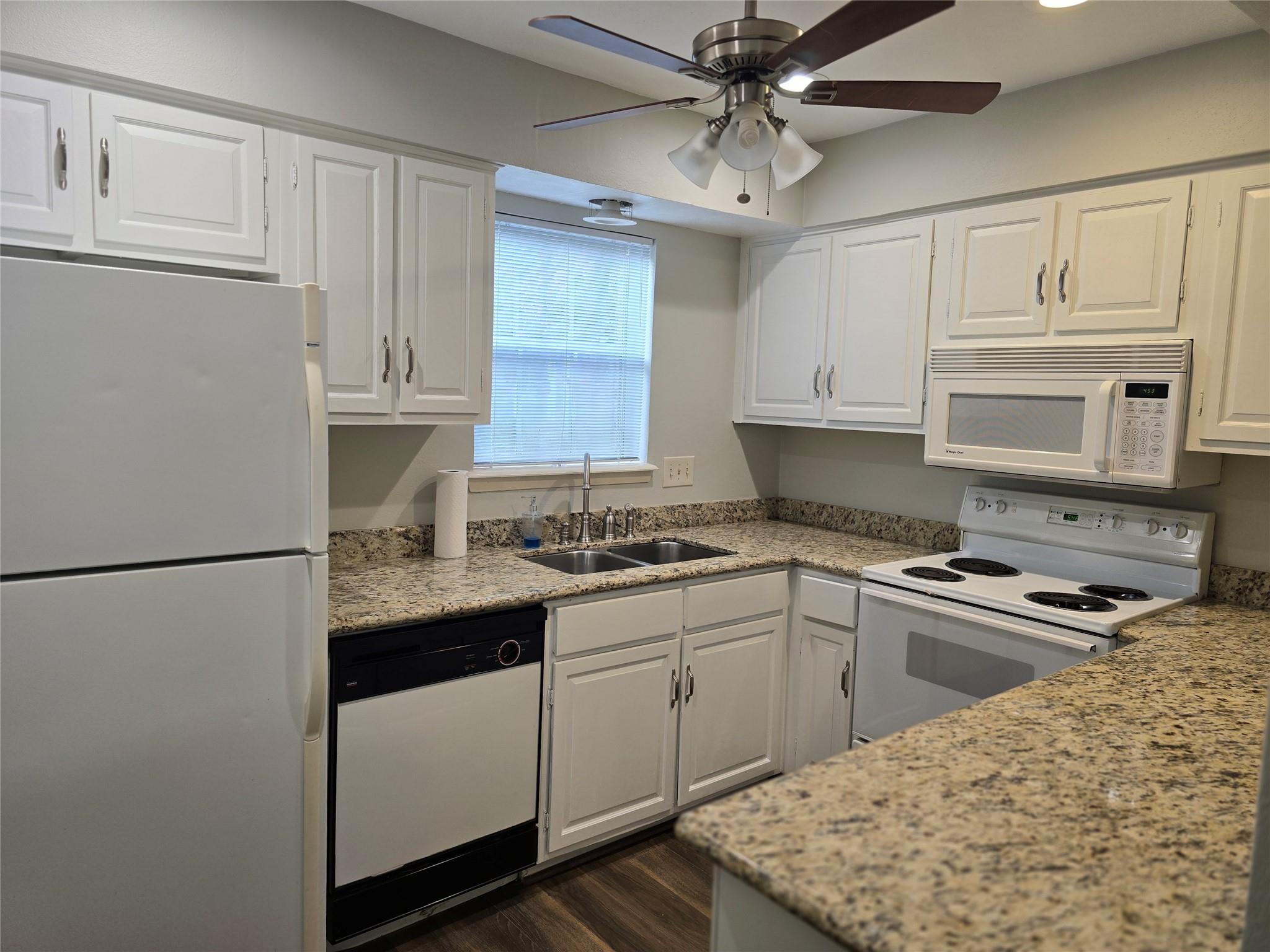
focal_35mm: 23
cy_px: 476
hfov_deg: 73.9
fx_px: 844
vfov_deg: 58.9
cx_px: 635
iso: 100
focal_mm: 6.3
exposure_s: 1/100
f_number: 1.7
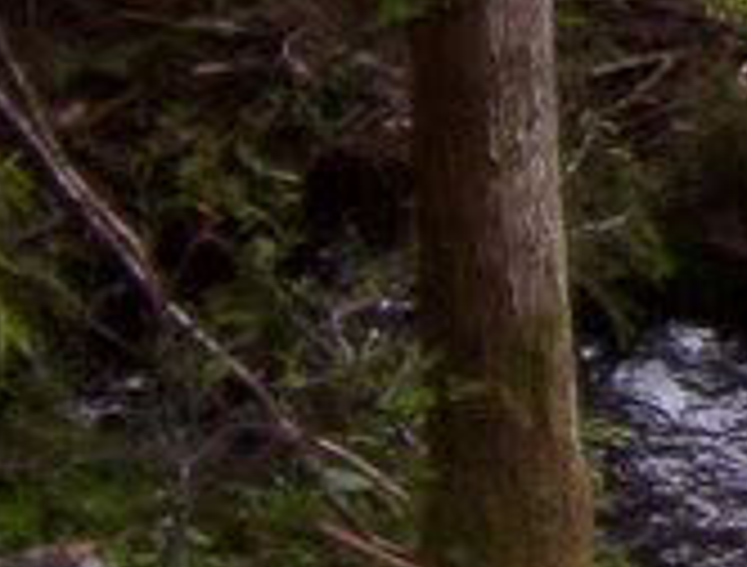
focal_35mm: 173
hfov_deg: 10.2
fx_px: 3750
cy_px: -54
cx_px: 1638
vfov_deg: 8.6
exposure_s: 1/30
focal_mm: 5.54
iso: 140
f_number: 2.76
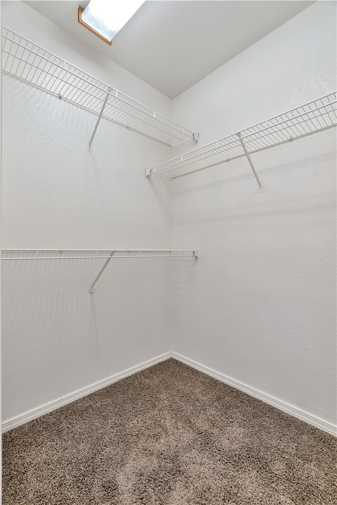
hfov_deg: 73.7
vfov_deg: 96.7
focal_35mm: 16
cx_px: 168
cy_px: 252
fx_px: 225
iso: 80
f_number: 7.1
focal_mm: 16
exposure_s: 1/2
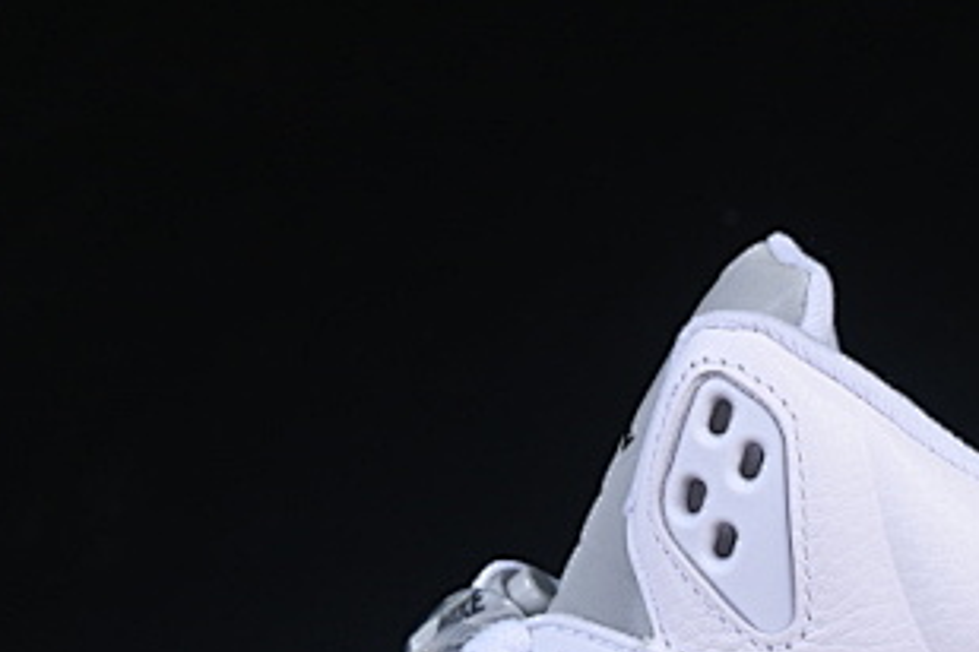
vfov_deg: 7.0
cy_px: 755
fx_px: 5275
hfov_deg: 10.6
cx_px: 564
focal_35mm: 194
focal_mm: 50
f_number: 8
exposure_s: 1/80
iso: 160
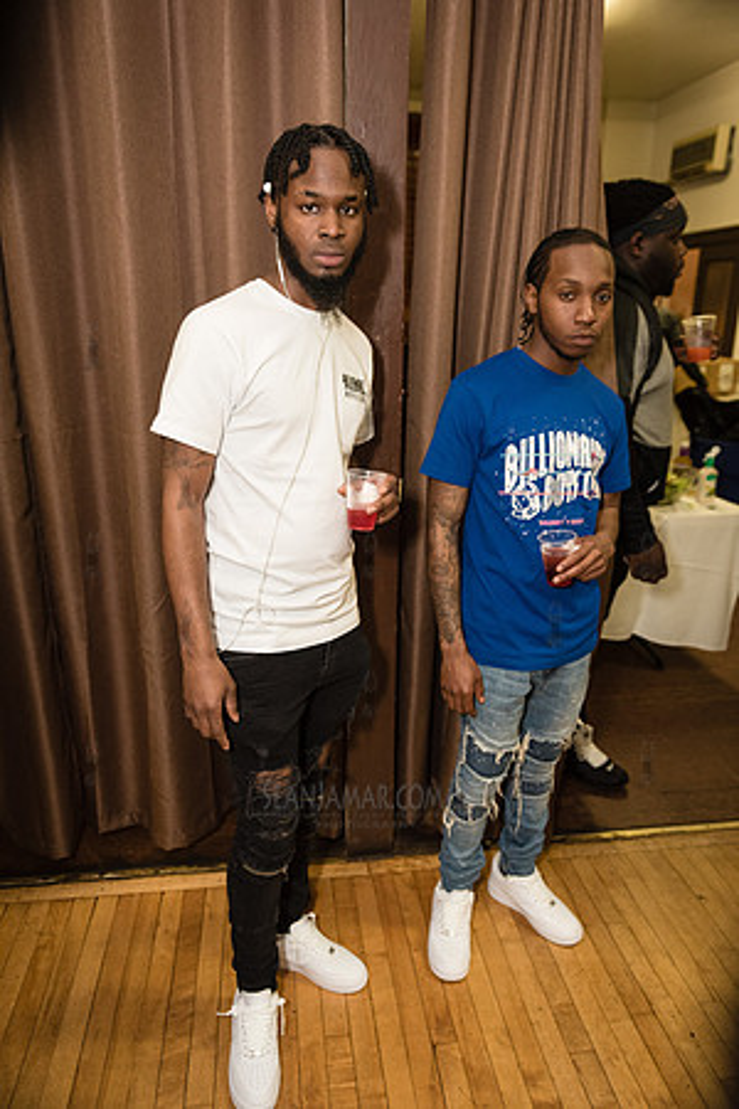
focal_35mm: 26
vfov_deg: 69.4
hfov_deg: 49.6
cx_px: 370
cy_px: 554
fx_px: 801
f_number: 3.5
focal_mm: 26
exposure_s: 1/250
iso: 2000
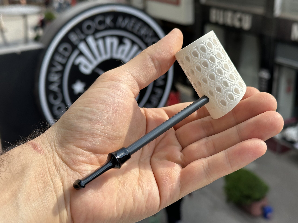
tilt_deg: -22.5
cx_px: 149
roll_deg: +1.7
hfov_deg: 39.7
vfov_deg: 30.3
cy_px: 112
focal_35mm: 48
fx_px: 413
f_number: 1.78
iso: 64
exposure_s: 1/1095
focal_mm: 6.86
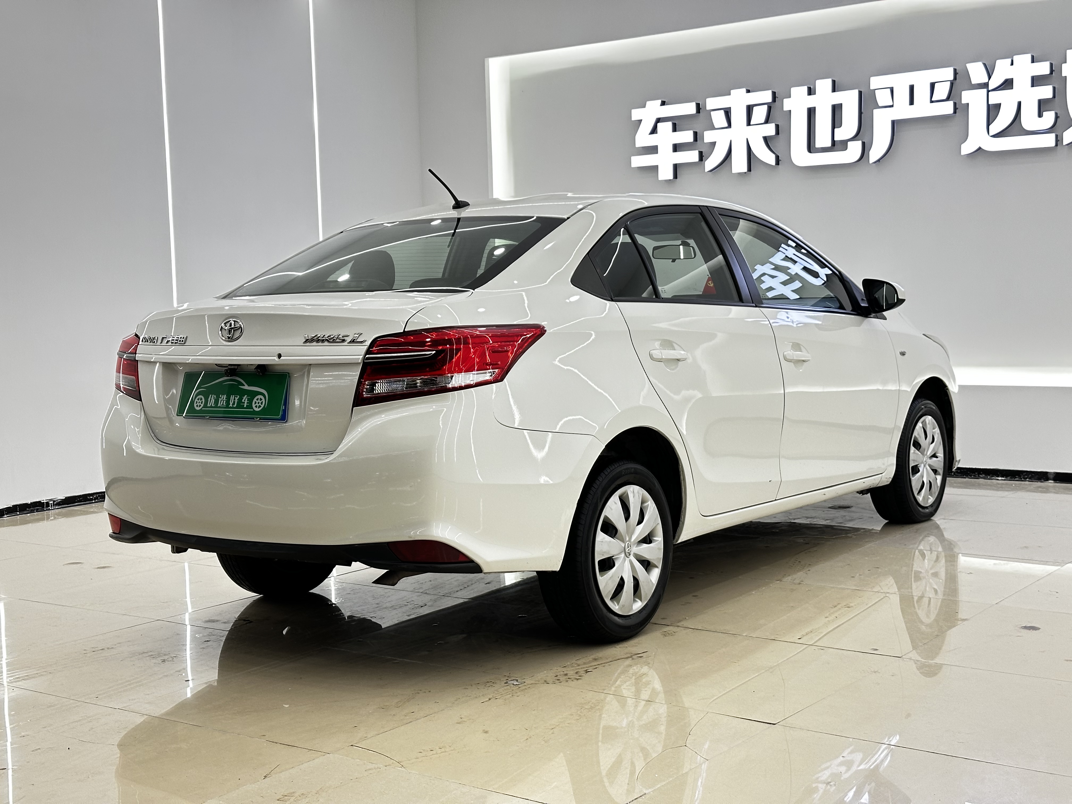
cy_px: 402
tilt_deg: -4.0
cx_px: 536
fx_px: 1486
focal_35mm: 48
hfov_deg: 39.7
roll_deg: +0.9
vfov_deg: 30.3
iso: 80
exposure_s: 1/100
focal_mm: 6.86
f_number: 1.78
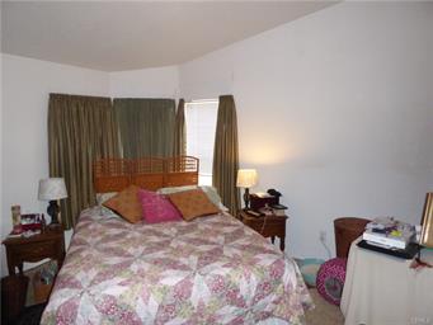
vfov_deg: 56.8
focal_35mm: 24
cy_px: 162
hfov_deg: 71.6
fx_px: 300
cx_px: 216
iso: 800
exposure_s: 1/60
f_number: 4
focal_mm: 4.3
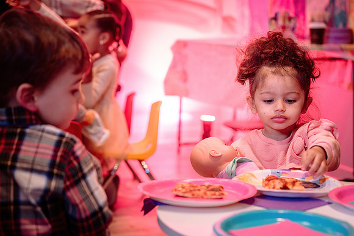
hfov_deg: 27.1
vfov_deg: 18.3
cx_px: 189
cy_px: 126
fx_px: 734
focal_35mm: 75
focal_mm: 70
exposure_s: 1/100
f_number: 3.5
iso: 800
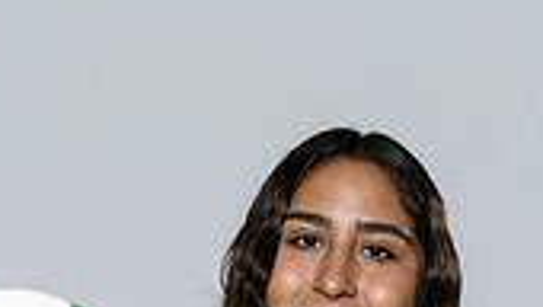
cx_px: 281
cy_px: 681
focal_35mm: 130
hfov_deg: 16.5
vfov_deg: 8.7
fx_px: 1874
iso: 100
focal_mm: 47
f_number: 4
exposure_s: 1/100
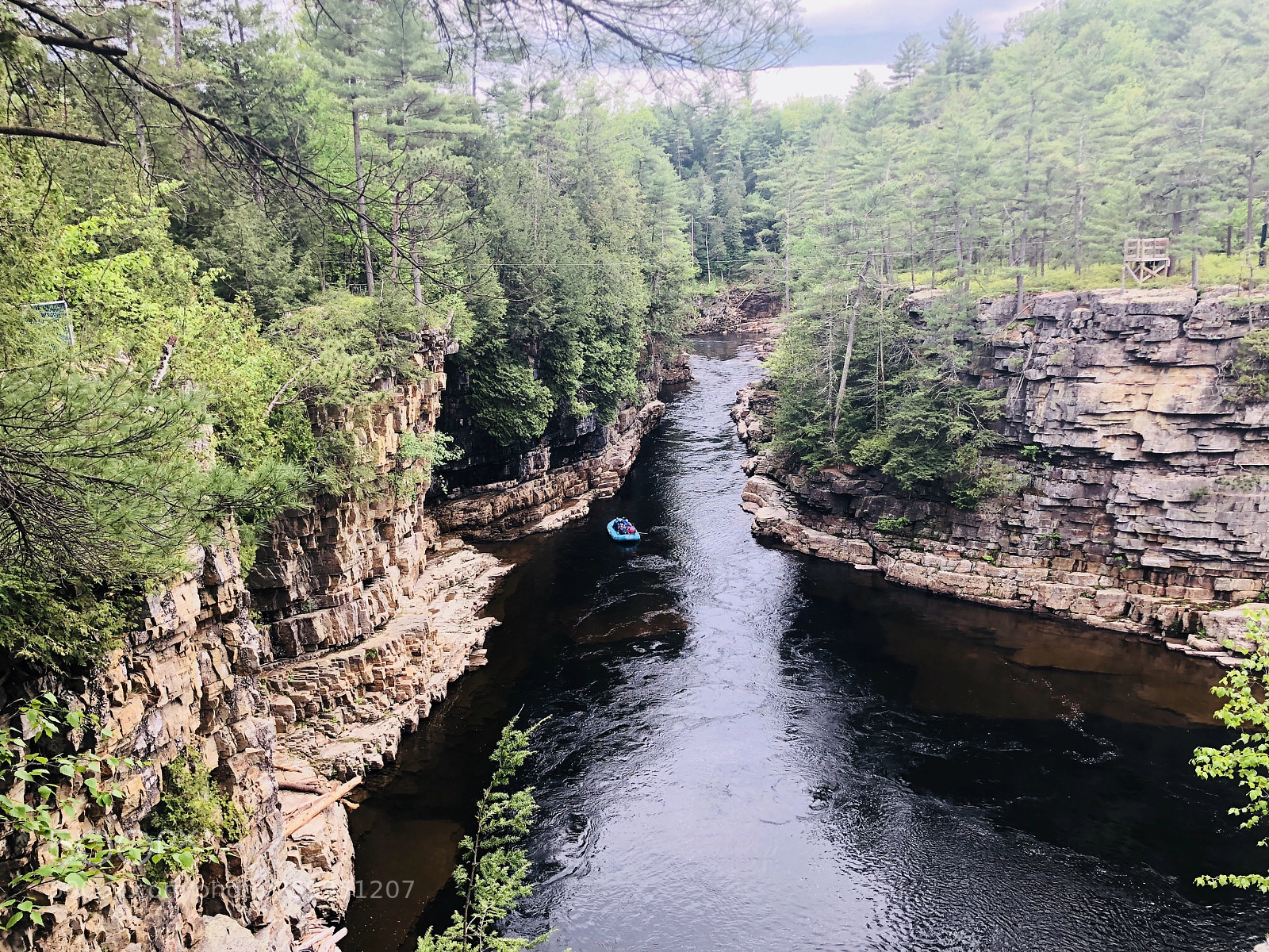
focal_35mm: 28
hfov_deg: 63.4
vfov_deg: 49.7
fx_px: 1026
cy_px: 476
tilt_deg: -12.9
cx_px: 634
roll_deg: +1.6
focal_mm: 4
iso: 25
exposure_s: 1/120
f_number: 1.8
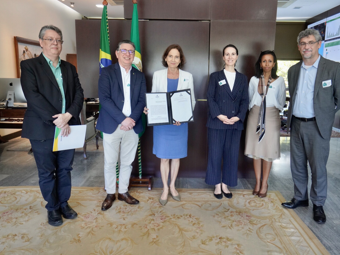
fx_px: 255
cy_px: 119
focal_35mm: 26
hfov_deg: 67.2
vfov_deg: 53.0
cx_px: 186
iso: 2000
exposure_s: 1/160
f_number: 4
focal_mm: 22
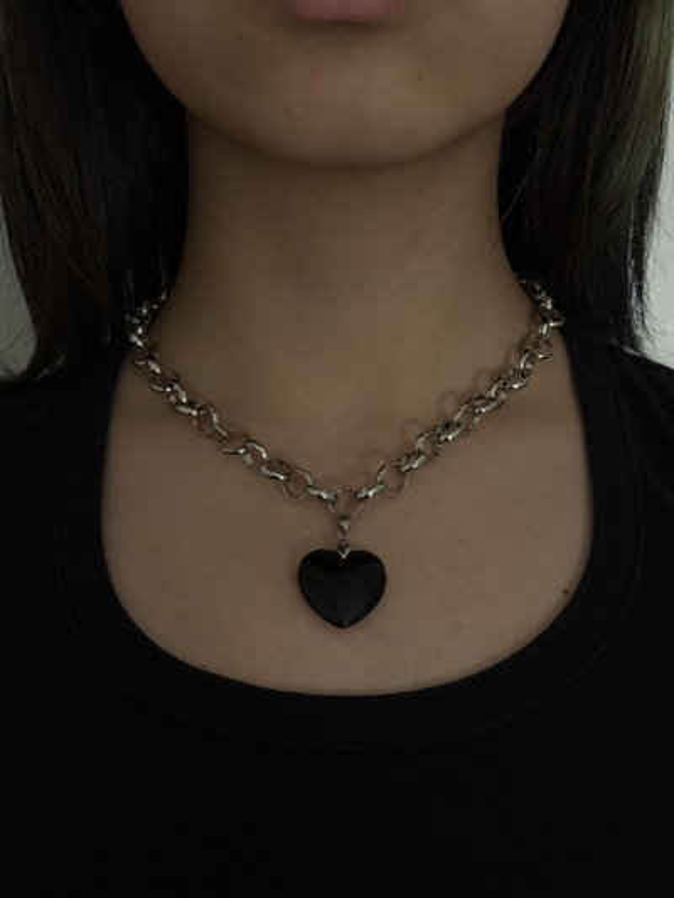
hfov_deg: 30.3
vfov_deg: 39.6
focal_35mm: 48
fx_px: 1246
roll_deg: -0.9
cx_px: 337
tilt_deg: -10.5
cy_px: 449
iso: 250
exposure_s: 1/33
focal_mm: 6.76
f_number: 1.78
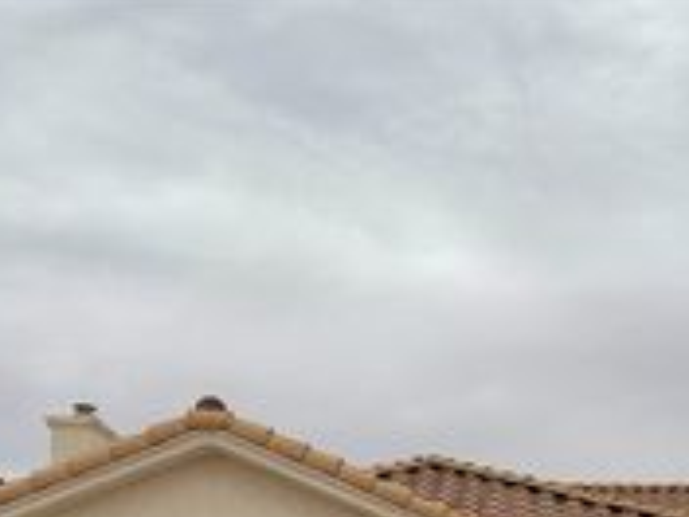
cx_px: 556
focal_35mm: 68
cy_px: 723
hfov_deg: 27.9
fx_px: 1353
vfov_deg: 19.5
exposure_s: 1/3021
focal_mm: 6.76
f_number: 1.78
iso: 80
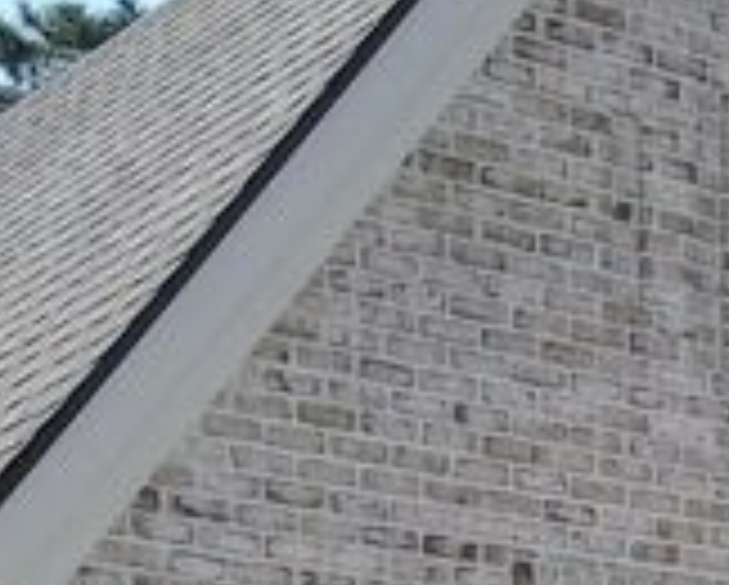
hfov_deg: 12.3
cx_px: 1116
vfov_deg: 9.5
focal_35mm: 148
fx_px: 3197
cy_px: 1336
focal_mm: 4.5
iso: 100
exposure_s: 1/320
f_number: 2.8
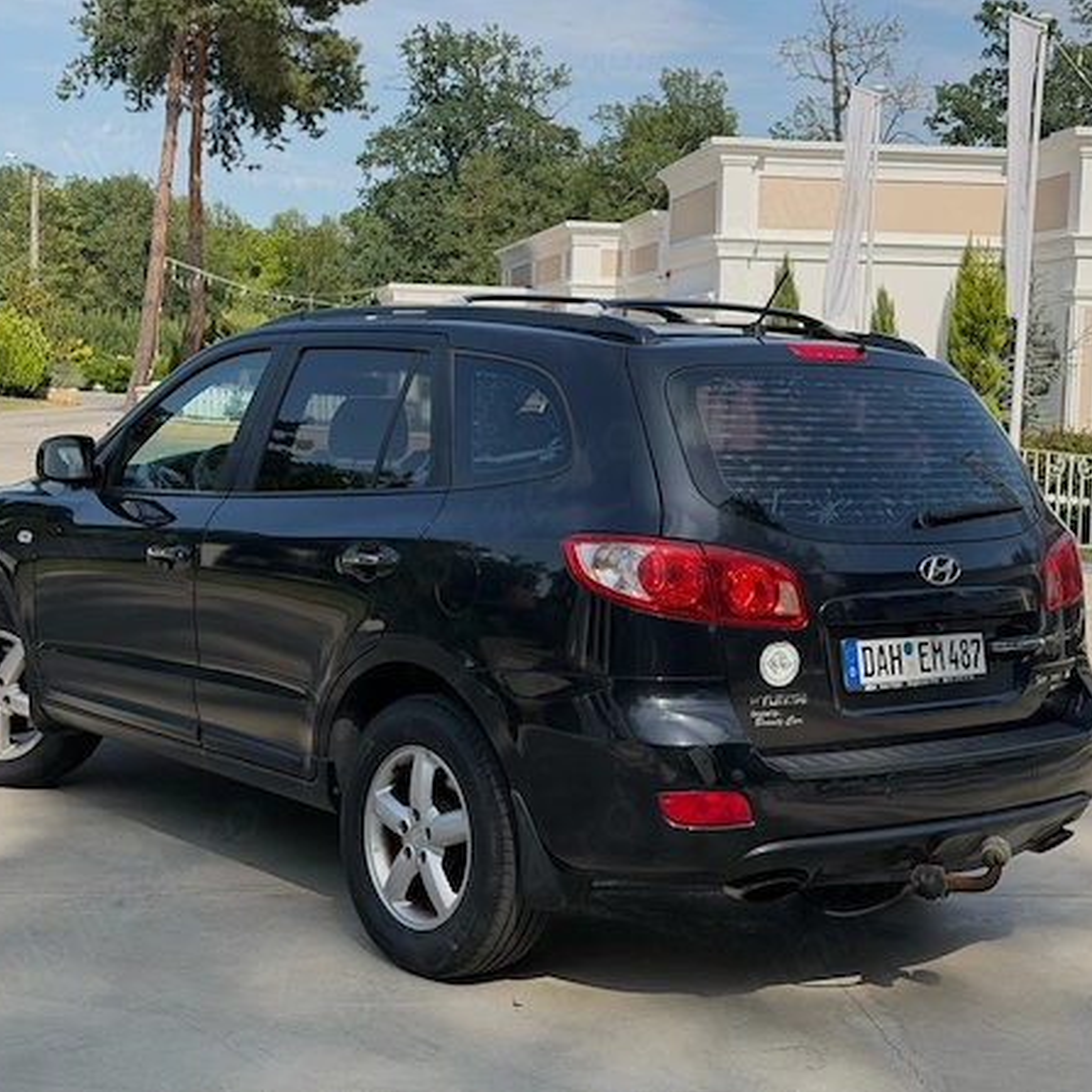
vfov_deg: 30.0
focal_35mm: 57
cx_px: 581
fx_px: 2034
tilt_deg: -6.1
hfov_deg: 30.0
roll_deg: -1.2
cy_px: 545
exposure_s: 1/3378
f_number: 1.78
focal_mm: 6.76
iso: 100
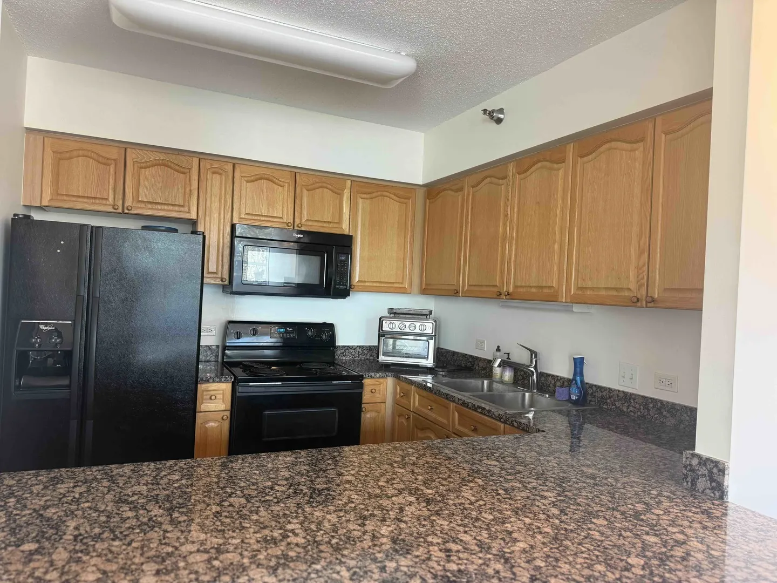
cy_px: 292
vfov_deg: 56.8
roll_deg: -2.4
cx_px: 388
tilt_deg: +0.3
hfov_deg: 71.6
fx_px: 539
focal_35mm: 24
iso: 200
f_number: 1.78
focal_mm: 6.76
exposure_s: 1/60
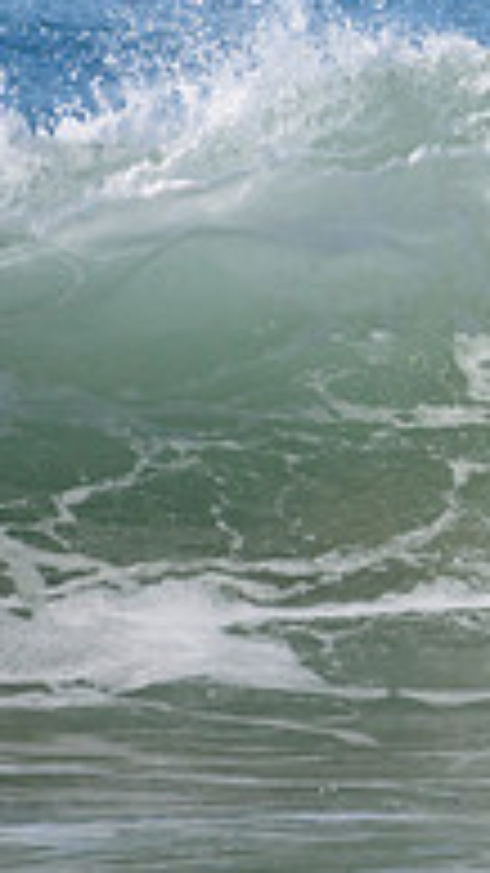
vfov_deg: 0.9
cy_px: 182
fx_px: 54444
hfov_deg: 0.5
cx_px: 1038
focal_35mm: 2355
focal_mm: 500
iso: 500
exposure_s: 1/4000
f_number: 5.6
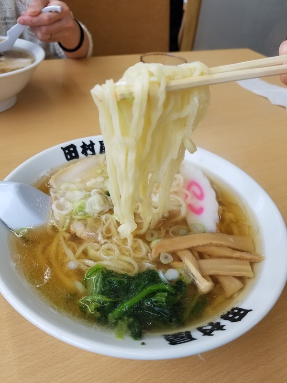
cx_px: 144
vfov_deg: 67.3
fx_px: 287
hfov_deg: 53.1
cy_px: 192
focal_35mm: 26
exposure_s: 1/253
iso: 50
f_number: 1.7
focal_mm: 4.2
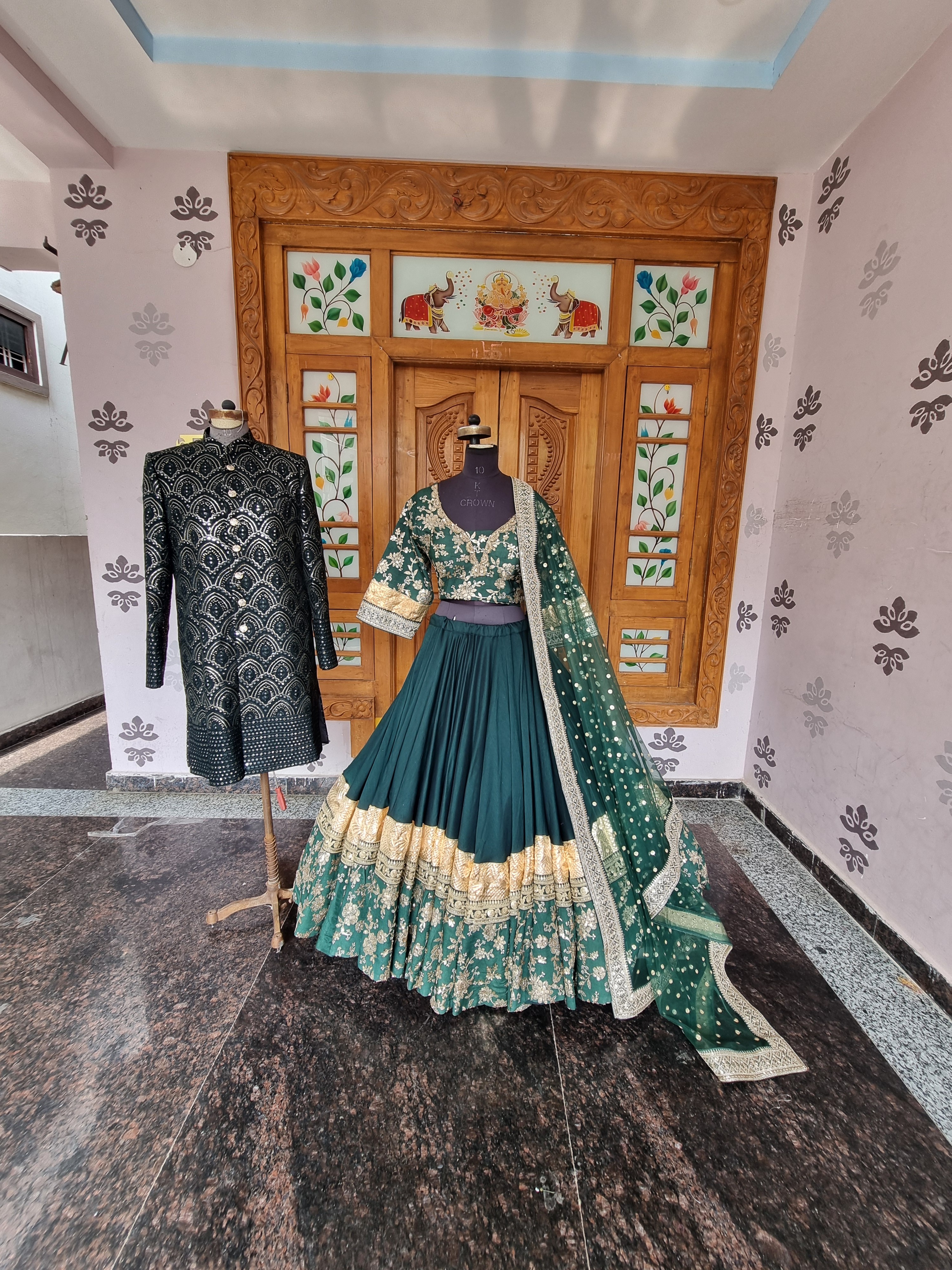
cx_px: 476
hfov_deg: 89.9
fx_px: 477
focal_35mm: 13
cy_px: 635
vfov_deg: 106.2
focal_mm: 2.2
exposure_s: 1/100
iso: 80
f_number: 2.2
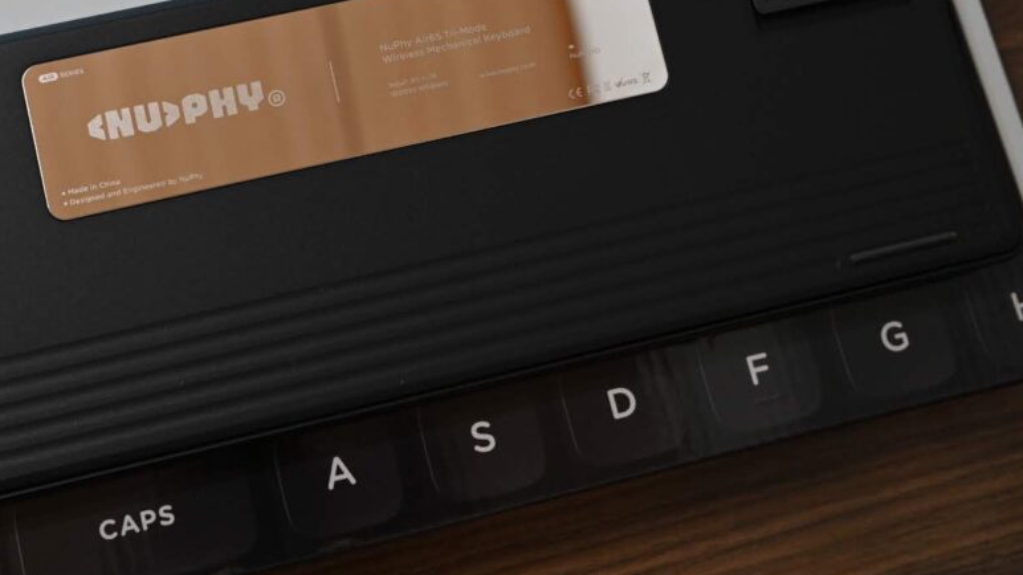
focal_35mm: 50
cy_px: 168
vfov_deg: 23.8
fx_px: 1356
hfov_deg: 40.9
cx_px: 355
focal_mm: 24
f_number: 3.2
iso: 640
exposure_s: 1/60
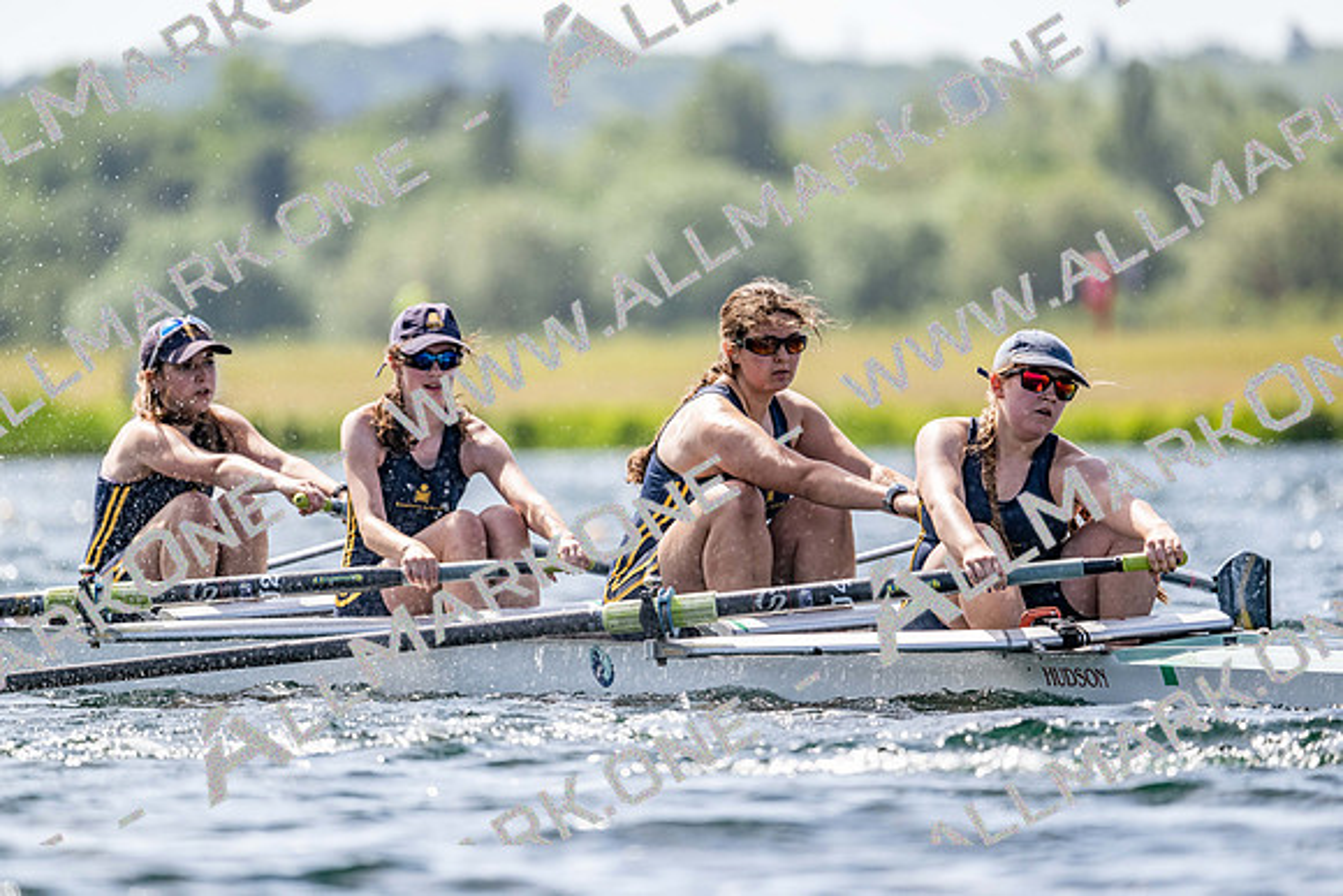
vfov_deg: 3.4
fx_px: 14925
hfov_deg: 5.2
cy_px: 448
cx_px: 672
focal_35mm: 400
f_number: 4.5
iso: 280
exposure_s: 1/2500
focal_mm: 400
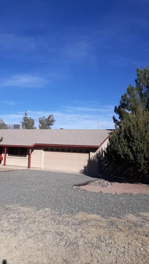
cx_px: 46
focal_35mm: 34
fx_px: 238
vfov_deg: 58.0
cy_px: 134
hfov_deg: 34.3
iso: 40
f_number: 1.7
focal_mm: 3.7
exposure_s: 1/2439
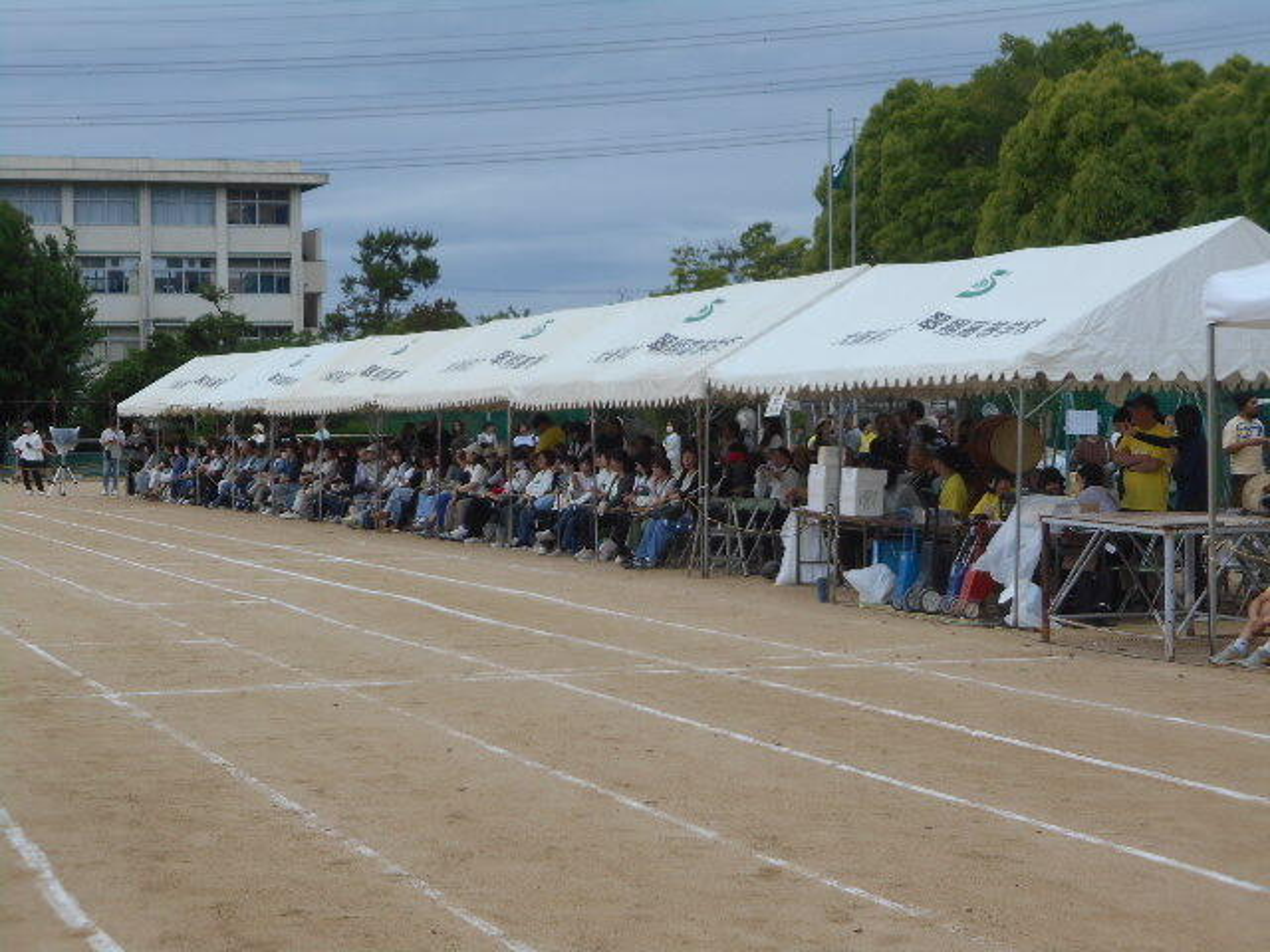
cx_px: 635
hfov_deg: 25.7
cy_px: 476
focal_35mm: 76
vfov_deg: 19.4
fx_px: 2788
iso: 80
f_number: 5.8
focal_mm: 13.5
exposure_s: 1/500
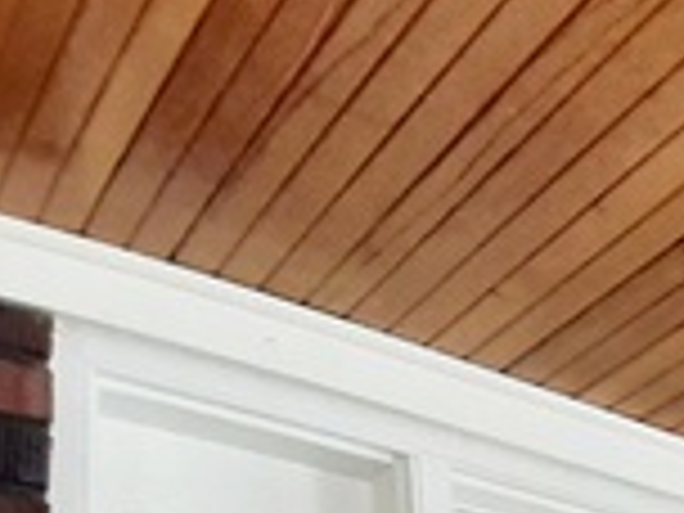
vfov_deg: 18.2
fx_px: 1126
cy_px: 1004
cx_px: 1460
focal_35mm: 57
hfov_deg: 17.8
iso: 40
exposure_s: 1/145
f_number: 2.2
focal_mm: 1.42
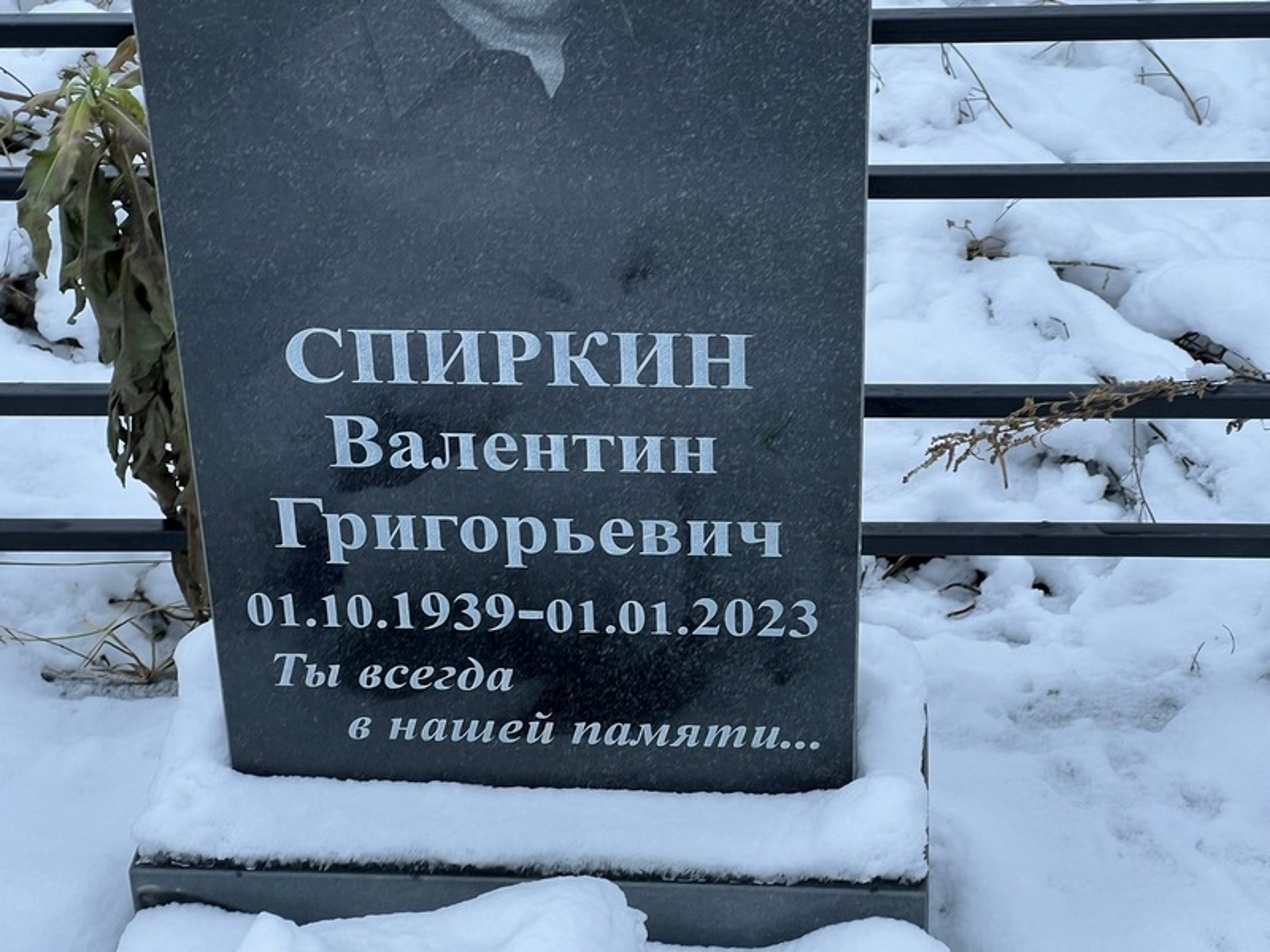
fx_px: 2825
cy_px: 476
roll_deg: +1.5
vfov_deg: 19.1
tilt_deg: -36.6
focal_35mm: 77
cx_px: 635
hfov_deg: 25.3
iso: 32
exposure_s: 1/99
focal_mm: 9
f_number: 2.8
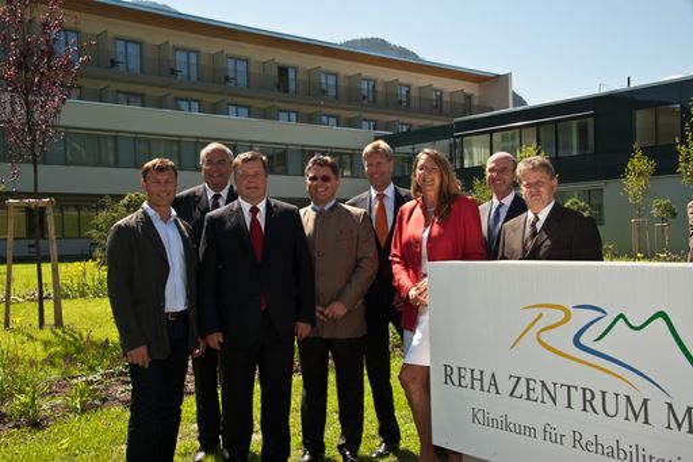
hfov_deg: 48.5
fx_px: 770
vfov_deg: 33.4
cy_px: 231
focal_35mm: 40
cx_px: 346
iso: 320
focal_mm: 40
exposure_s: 1/250
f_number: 11
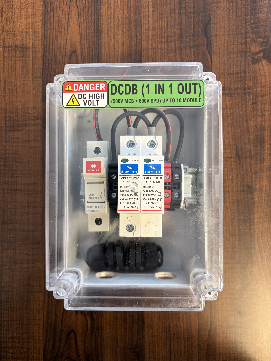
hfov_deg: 53.1
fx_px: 271
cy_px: 180
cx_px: 136
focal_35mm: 26
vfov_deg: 67.3
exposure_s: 1/60
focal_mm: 5.96
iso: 160
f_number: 1.6
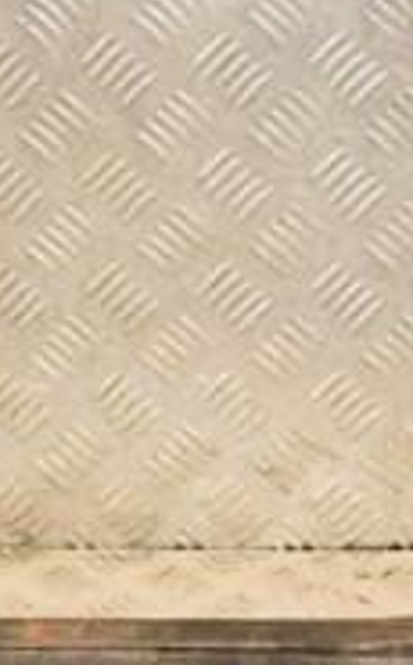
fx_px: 2694
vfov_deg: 14.1
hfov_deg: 8.8
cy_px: 403
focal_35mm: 149
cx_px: 172
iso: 800
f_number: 6.3
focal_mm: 30
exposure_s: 1/200
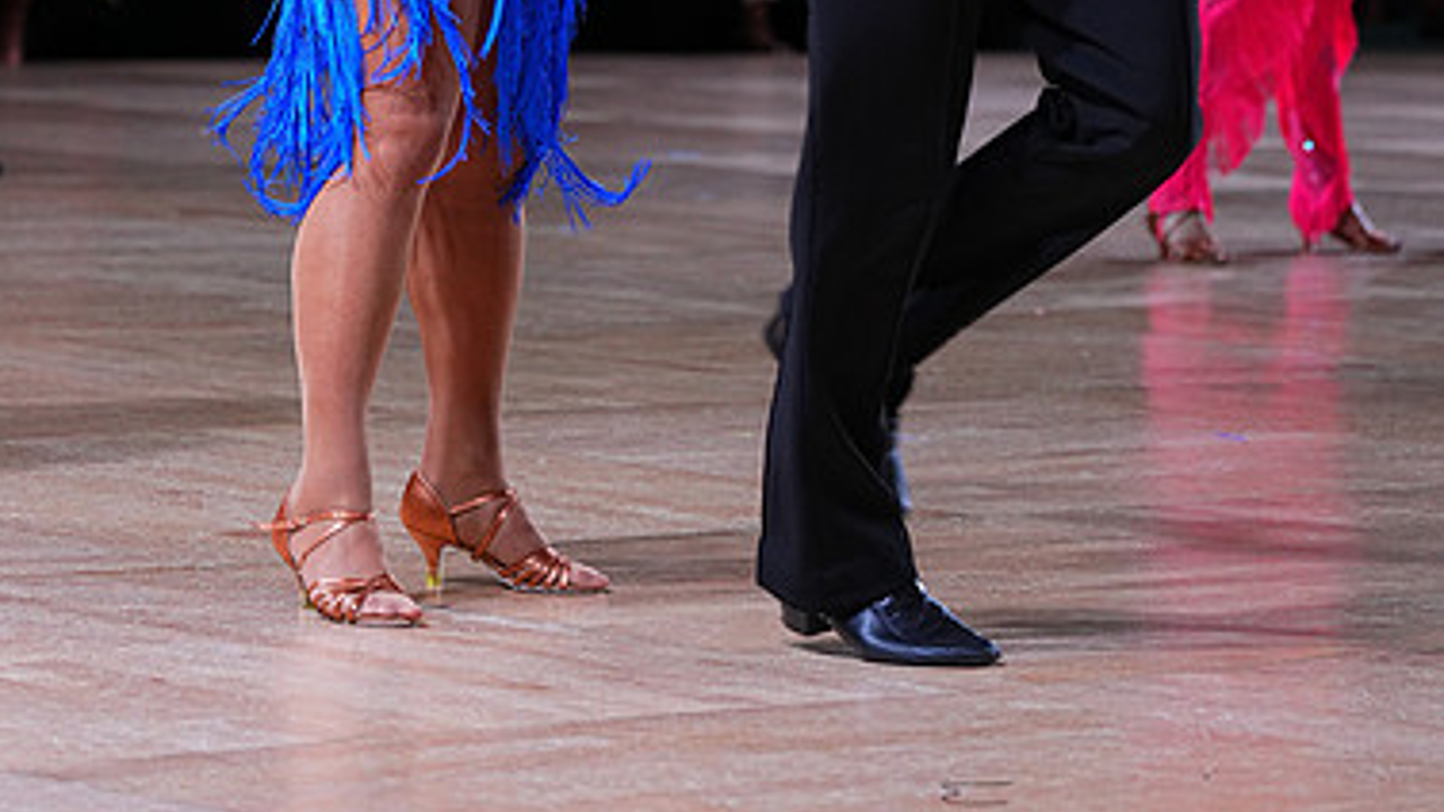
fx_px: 7274
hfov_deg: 11.3
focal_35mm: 190
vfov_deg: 6.3
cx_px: 707
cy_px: -222
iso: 1250
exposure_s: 1/400
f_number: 4
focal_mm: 118
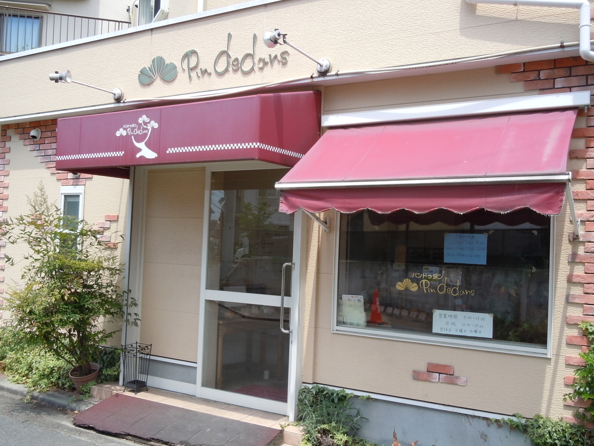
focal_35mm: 33
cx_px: 297
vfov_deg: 42.9
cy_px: 223
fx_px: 566
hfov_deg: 55.4
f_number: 4
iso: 100
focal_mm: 5.9
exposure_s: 1/250
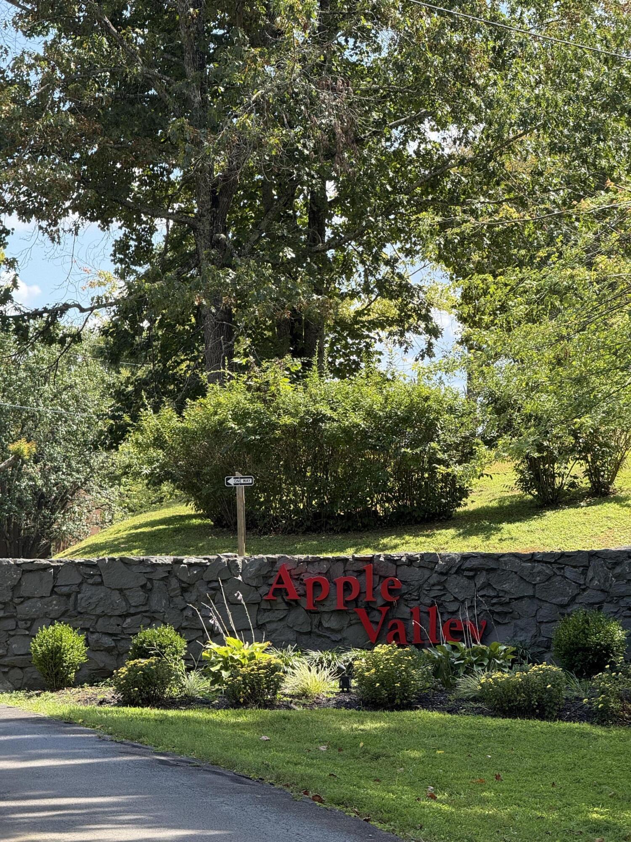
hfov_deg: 12.3
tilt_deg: +2.7
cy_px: 421
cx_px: 316
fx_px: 2917
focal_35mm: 120
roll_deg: +0.0
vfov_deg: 16.4
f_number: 2.8
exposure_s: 1/442
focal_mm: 15.66
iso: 64
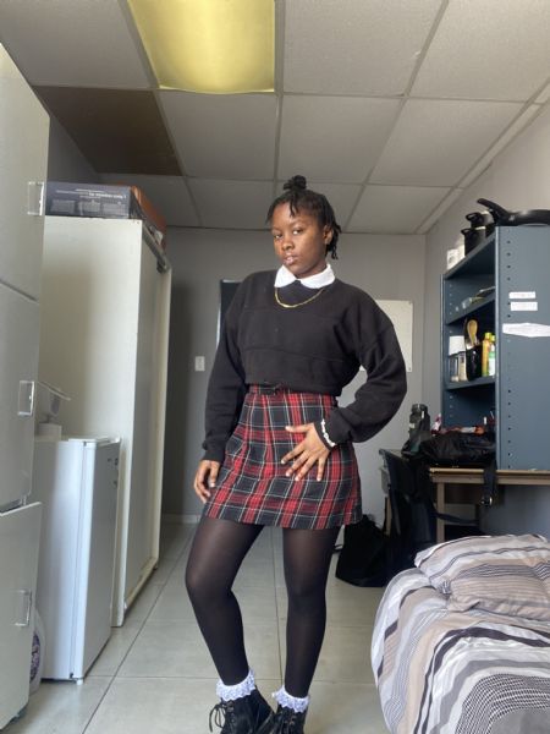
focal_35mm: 30
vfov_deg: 60.0
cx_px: 275
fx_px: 636
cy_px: 367
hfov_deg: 46.8
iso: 160
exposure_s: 1/60
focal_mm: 2.71
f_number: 2.2
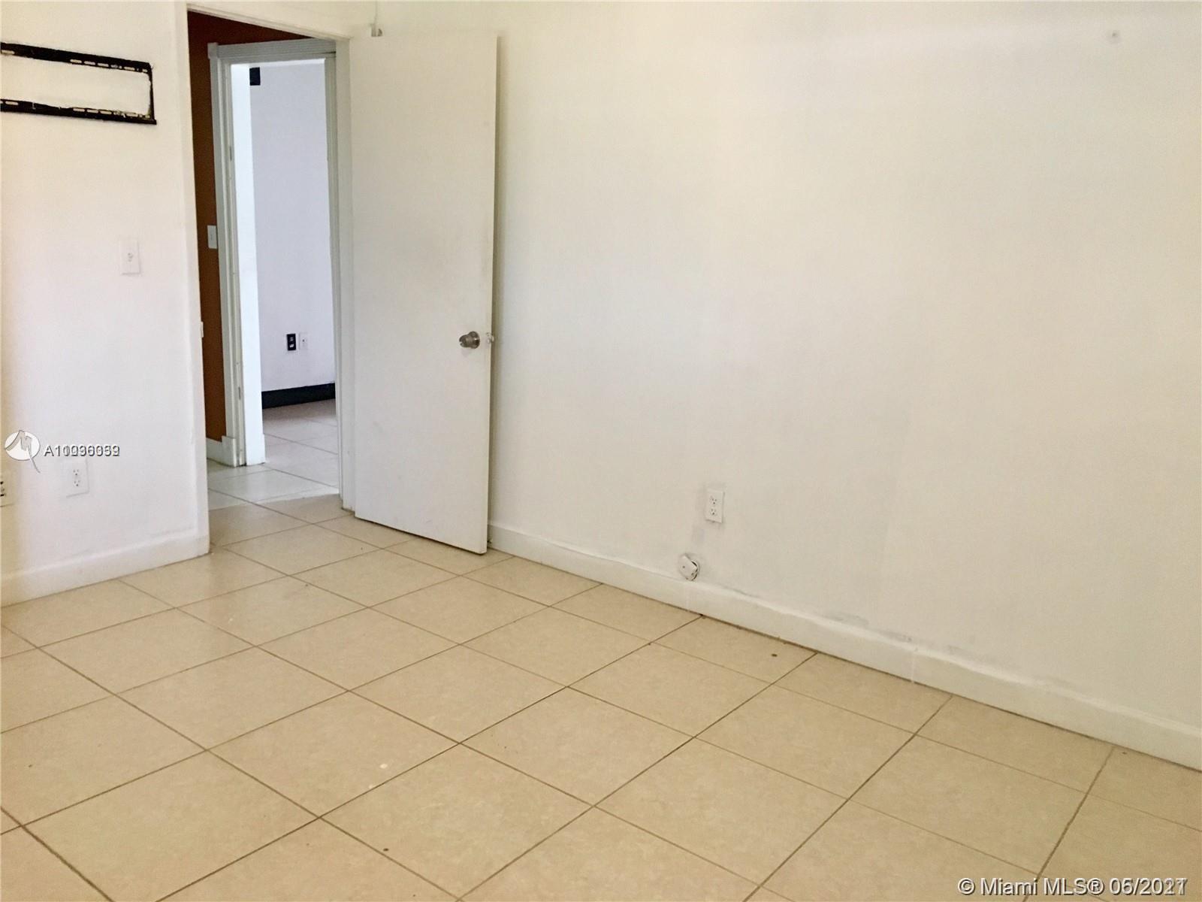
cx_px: 601
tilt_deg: -11.8
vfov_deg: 48.2
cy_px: 451
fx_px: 1007
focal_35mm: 29
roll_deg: -3.0
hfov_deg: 61.7
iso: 200
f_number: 2.2
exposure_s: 1/24
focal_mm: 4.15
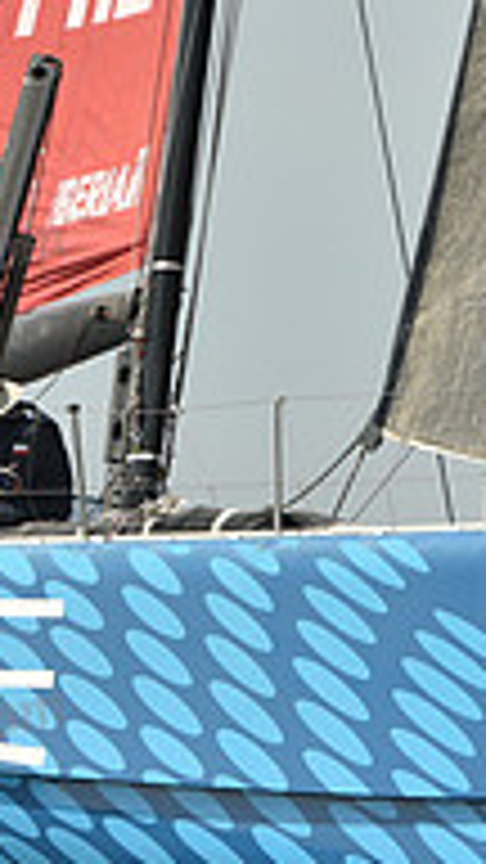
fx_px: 9782
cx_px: 302
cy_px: 475
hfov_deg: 2.8
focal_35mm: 427
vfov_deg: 5.1
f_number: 9
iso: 250
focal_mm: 135
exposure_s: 1/800
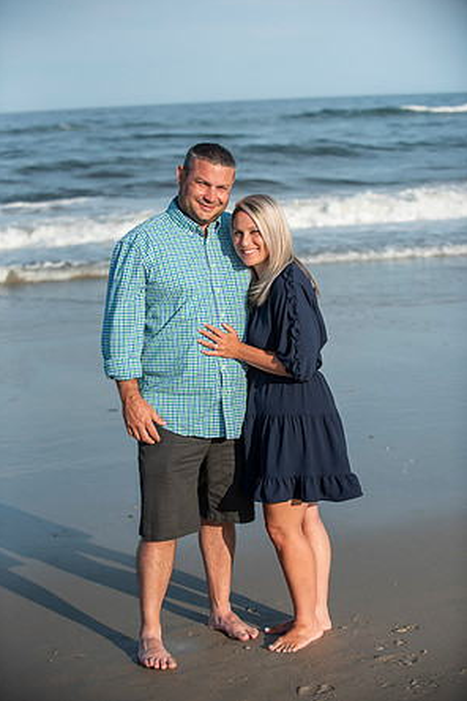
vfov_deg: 25.7
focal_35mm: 79
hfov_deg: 17.3
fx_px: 1537
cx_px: 232
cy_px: 347
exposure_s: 1/4000
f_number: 3.5
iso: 250
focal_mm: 78
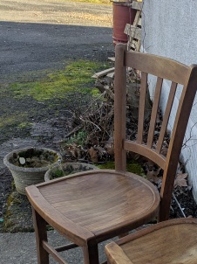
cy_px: 222
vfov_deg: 34.7
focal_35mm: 53
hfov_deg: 26.8
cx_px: 168
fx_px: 403
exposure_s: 1/372
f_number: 1.89
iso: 46
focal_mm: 5.43
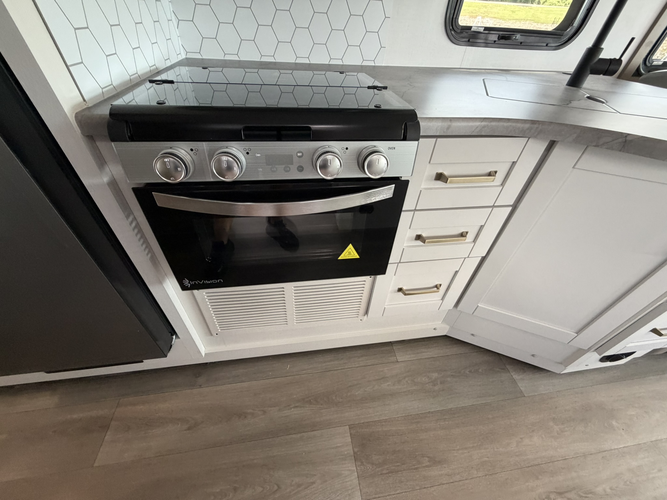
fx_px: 270
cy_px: 250
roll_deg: -2.6
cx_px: 334
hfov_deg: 102.1
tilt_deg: -43.2
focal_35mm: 14
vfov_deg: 85.7
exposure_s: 1/101
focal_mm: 2.22
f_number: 2.2
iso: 320
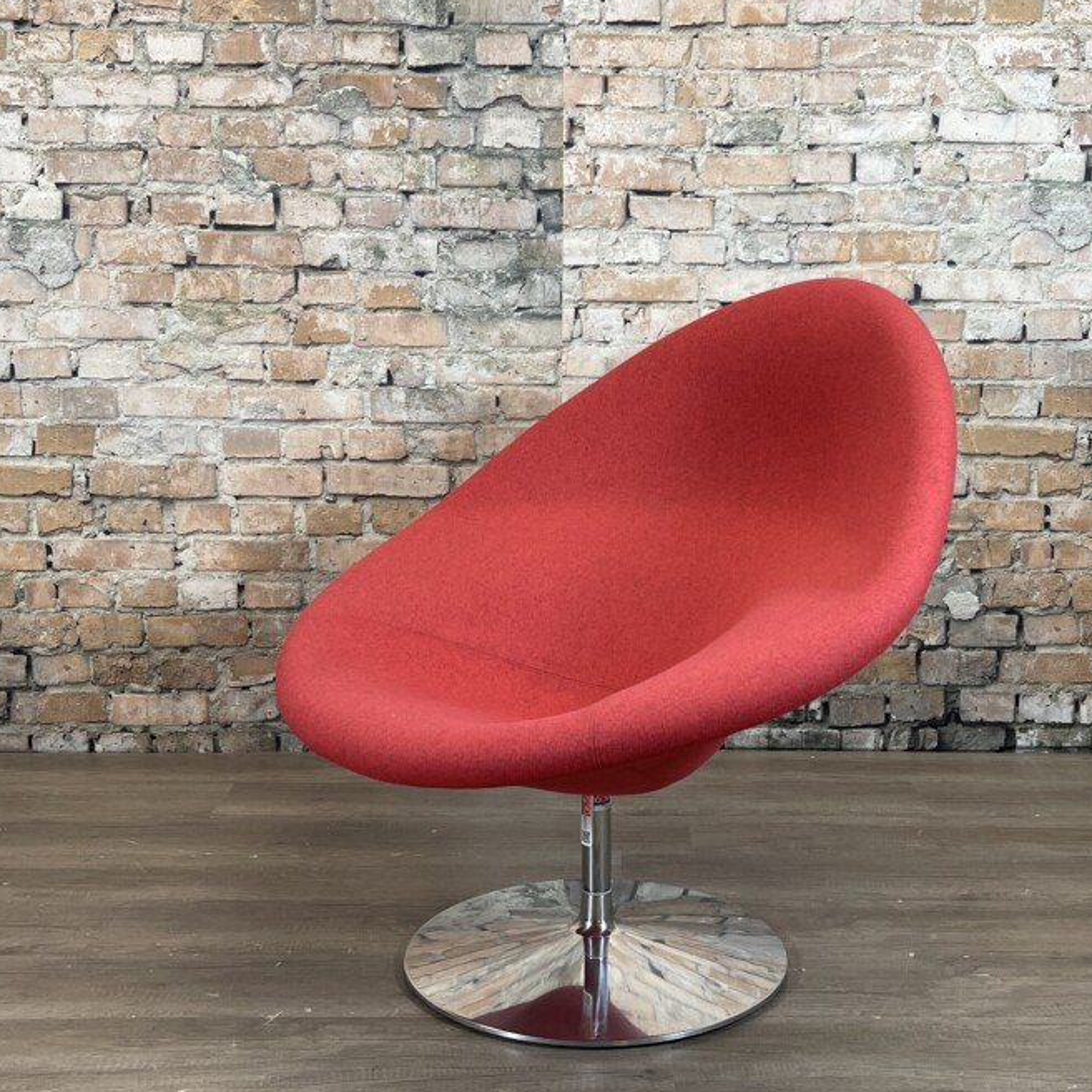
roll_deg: -0.5
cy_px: 465
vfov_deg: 39.9
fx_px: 1499
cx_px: 620
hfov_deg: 39.9
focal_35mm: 42
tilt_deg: -6.6
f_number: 1.6
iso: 100
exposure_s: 1/100
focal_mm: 5.1
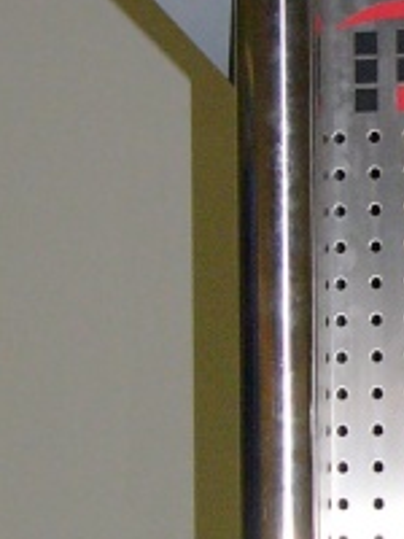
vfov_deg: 9.5
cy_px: 342
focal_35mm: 208
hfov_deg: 7.0
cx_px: 628
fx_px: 3237
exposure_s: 1/80
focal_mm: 8.7
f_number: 2.8
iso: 200
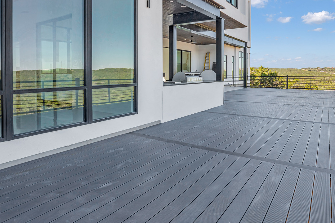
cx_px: 173
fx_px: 223
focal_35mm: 24
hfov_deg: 73.7
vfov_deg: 52.1
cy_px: 73
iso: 500
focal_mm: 16
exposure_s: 1/400
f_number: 8
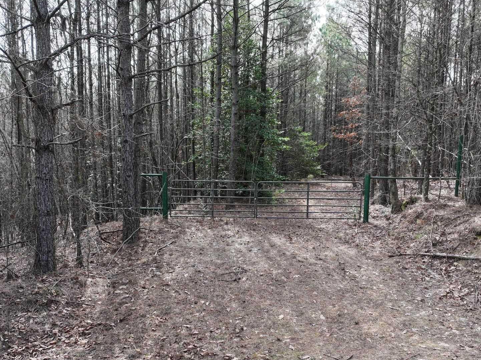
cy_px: 226
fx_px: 445
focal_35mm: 32
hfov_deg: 56.8
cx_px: 229
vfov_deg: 43.8
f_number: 2.8
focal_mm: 12.29
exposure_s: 1/500
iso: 340
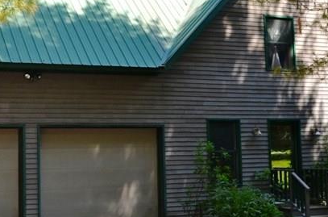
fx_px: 618
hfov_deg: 29.0
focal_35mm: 68
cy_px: 60
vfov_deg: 19.8
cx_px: 61
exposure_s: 1/200
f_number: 3.5
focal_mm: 18
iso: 100
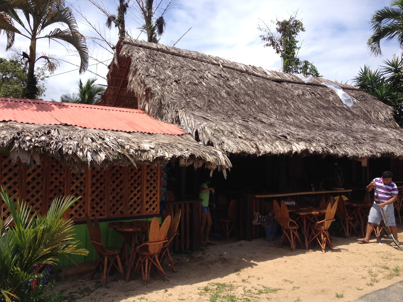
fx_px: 407
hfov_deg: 52.6
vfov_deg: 40.7
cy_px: 151
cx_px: 202
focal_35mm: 35
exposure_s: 1/1577
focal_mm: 4.28
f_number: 2.4
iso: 50
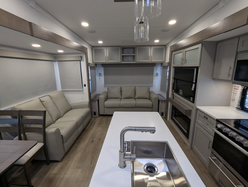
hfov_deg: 94.4
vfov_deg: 78.2
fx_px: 115
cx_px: 124
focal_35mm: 16
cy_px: 94
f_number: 2.2
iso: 261
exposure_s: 1/136
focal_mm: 2.35
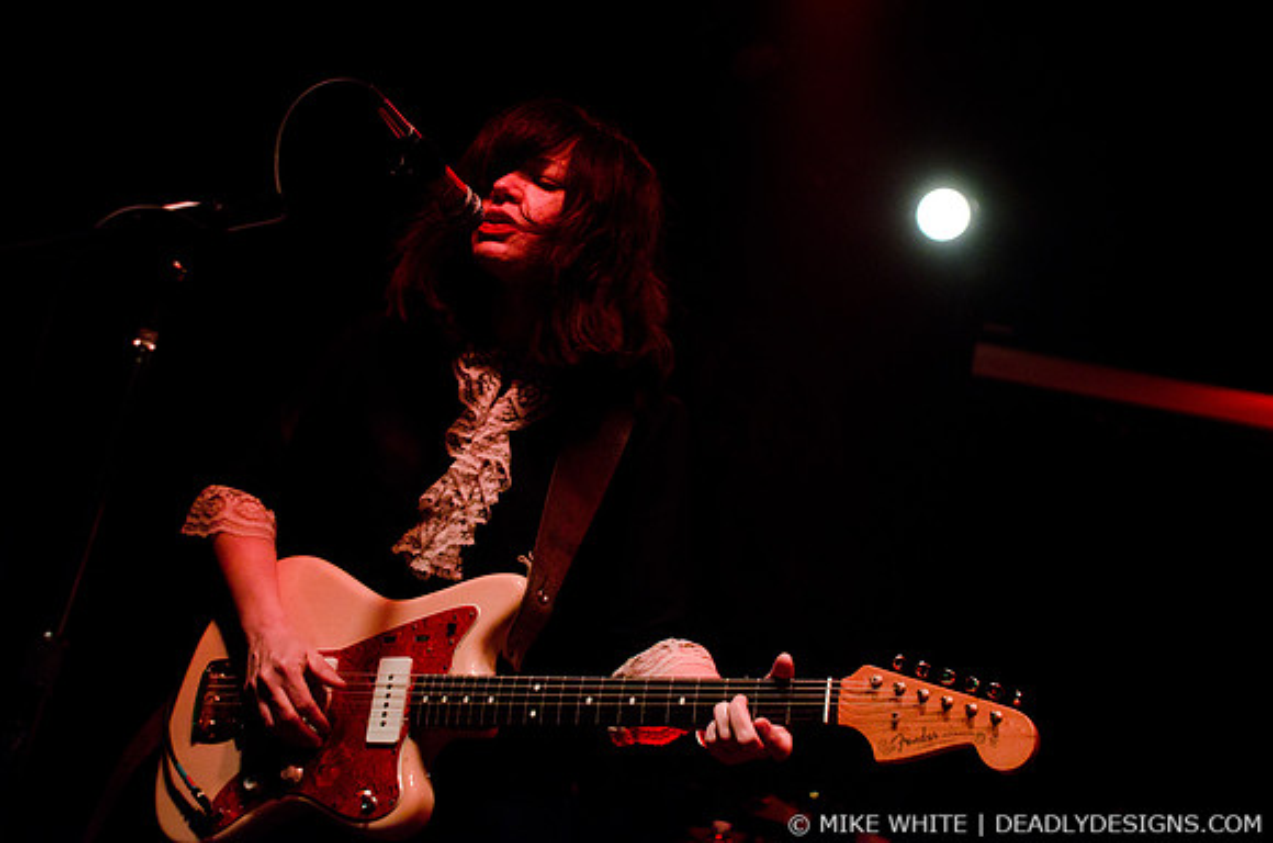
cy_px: 422
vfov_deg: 29.7
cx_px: 636
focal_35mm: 45
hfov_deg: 43.7
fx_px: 1588
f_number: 2.8
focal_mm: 30
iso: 2000
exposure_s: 1/100
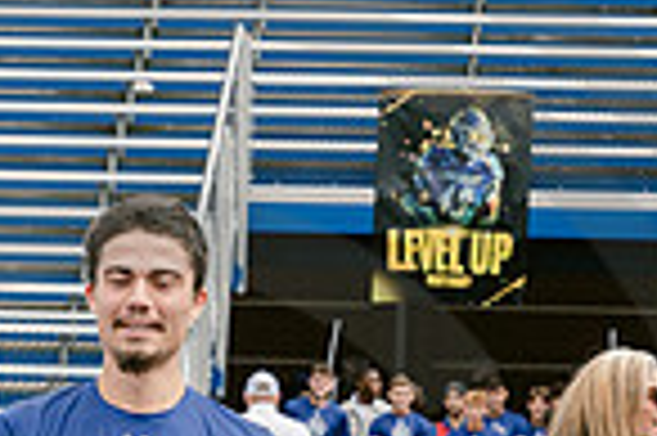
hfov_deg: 8.3
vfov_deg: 5.5
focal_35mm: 247
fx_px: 4503
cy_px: 645
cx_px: 104
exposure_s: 1/500
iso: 400
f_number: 5.6
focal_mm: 62
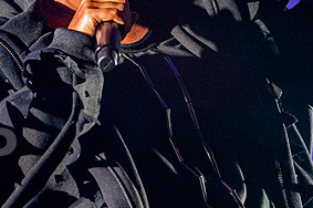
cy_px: -3
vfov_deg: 3.7
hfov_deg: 5.6
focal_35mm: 371
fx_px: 3222
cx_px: 113
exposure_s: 1/500
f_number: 3.2
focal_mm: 150
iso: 8000
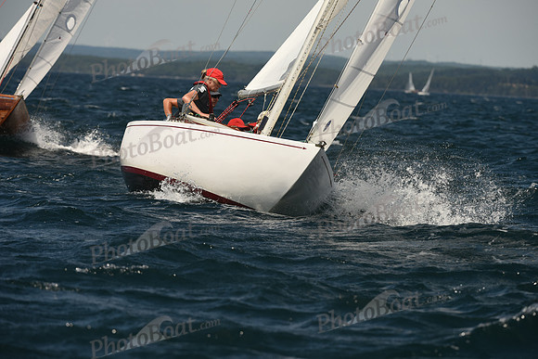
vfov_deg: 4.6
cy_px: 180
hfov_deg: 6.9
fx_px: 4484
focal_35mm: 300
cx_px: 269
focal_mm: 300
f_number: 7.1
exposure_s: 1/1000
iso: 250
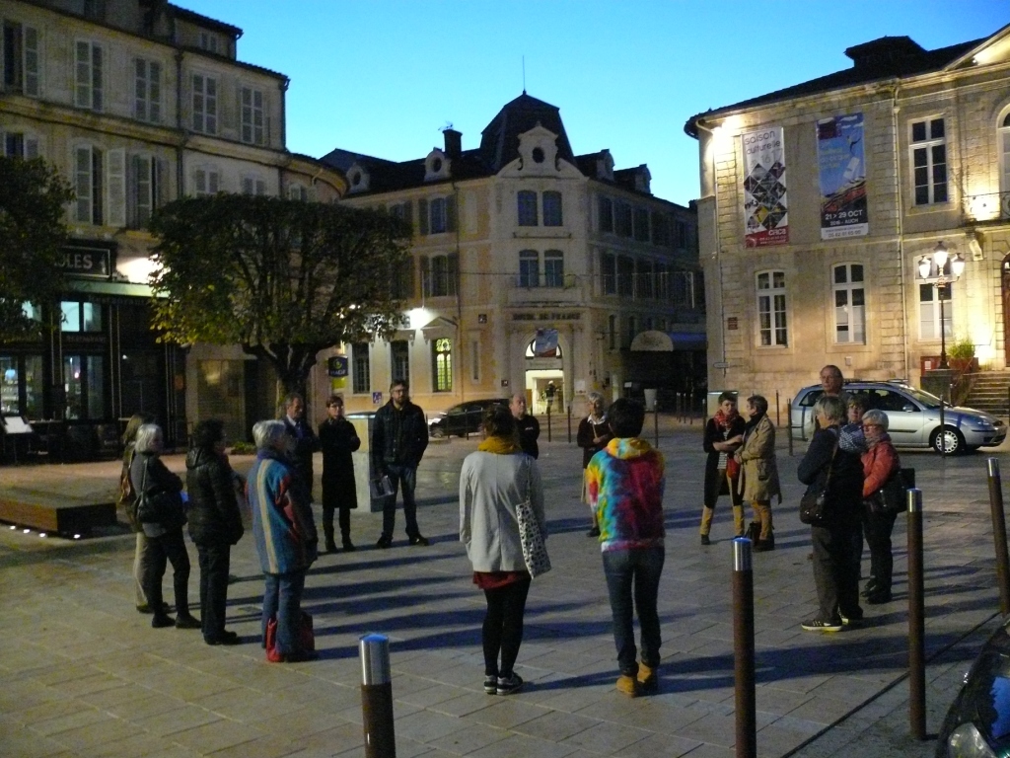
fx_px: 1021
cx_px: 505
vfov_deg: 40.7
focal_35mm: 35
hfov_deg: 52.6
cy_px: 379
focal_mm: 7.4
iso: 800
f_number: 2.8
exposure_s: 1/15
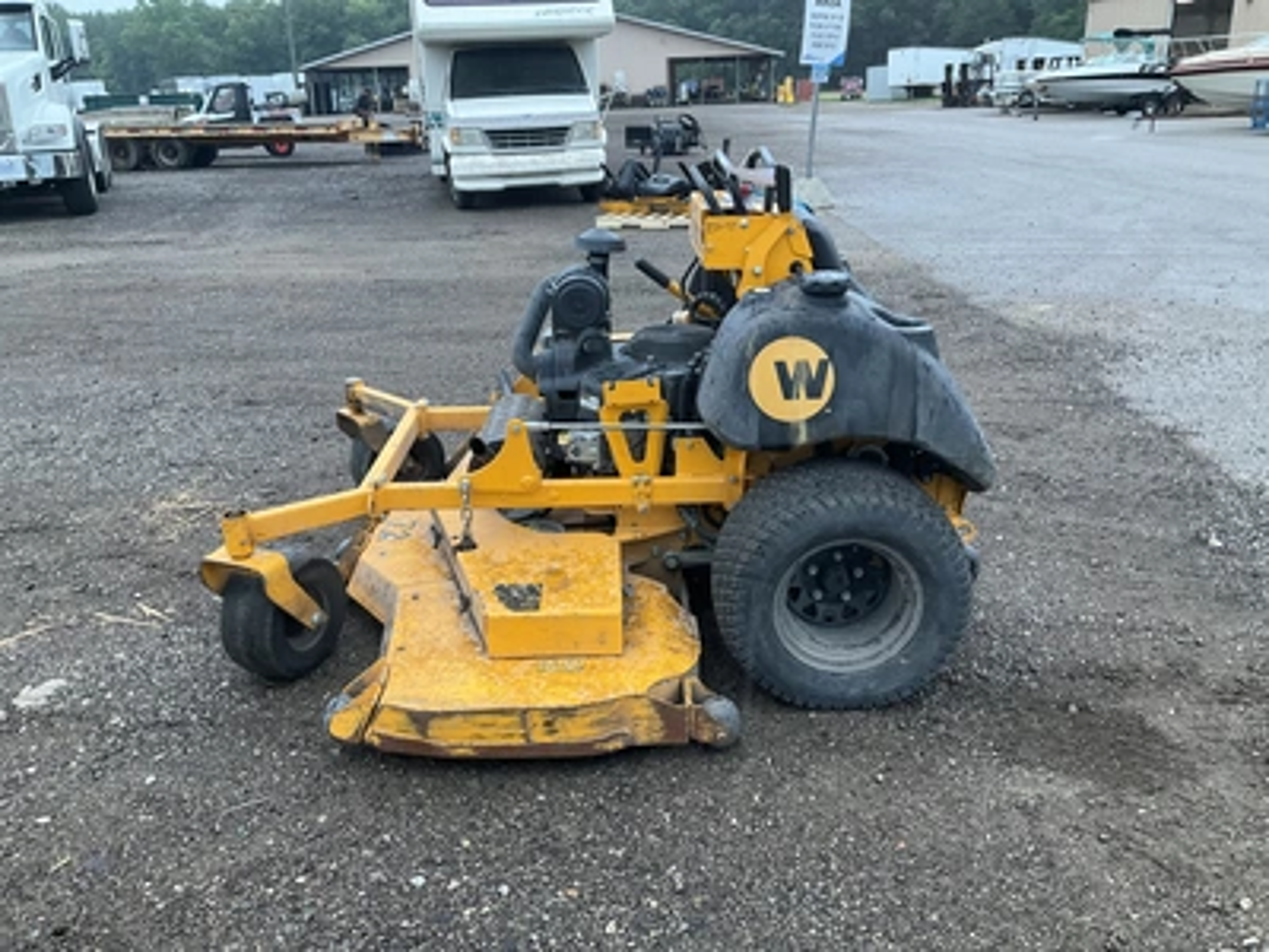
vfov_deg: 48.2
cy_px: 476
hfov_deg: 61.7
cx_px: 634
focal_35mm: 29
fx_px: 1063
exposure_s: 1/110
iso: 64
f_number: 1.8
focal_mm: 3
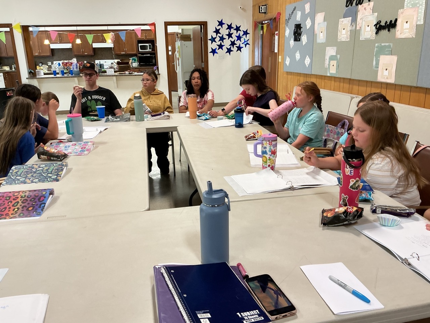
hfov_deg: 61.7
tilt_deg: -15.4
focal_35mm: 29
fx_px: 360
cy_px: 162
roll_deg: +2.3
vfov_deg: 48.2
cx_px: 215
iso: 100
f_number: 1.8
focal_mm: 3
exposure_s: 1/60
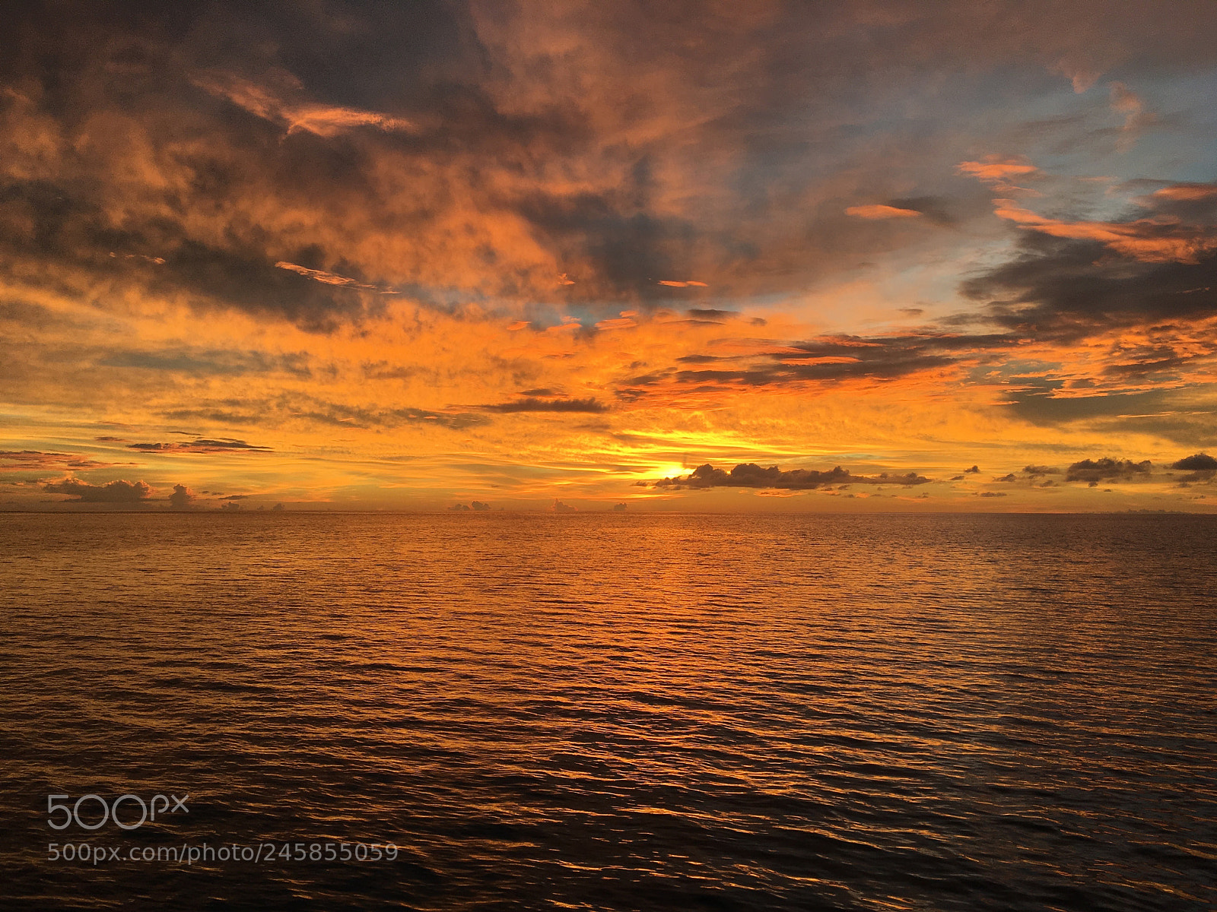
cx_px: 608
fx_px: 1020
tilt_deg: +2.7
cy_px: 456
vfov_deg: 48.2
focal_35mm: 29
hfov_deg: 61.7
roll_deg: -0.5
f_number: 2.2
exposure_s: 1/260
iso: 25
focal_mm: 4.15
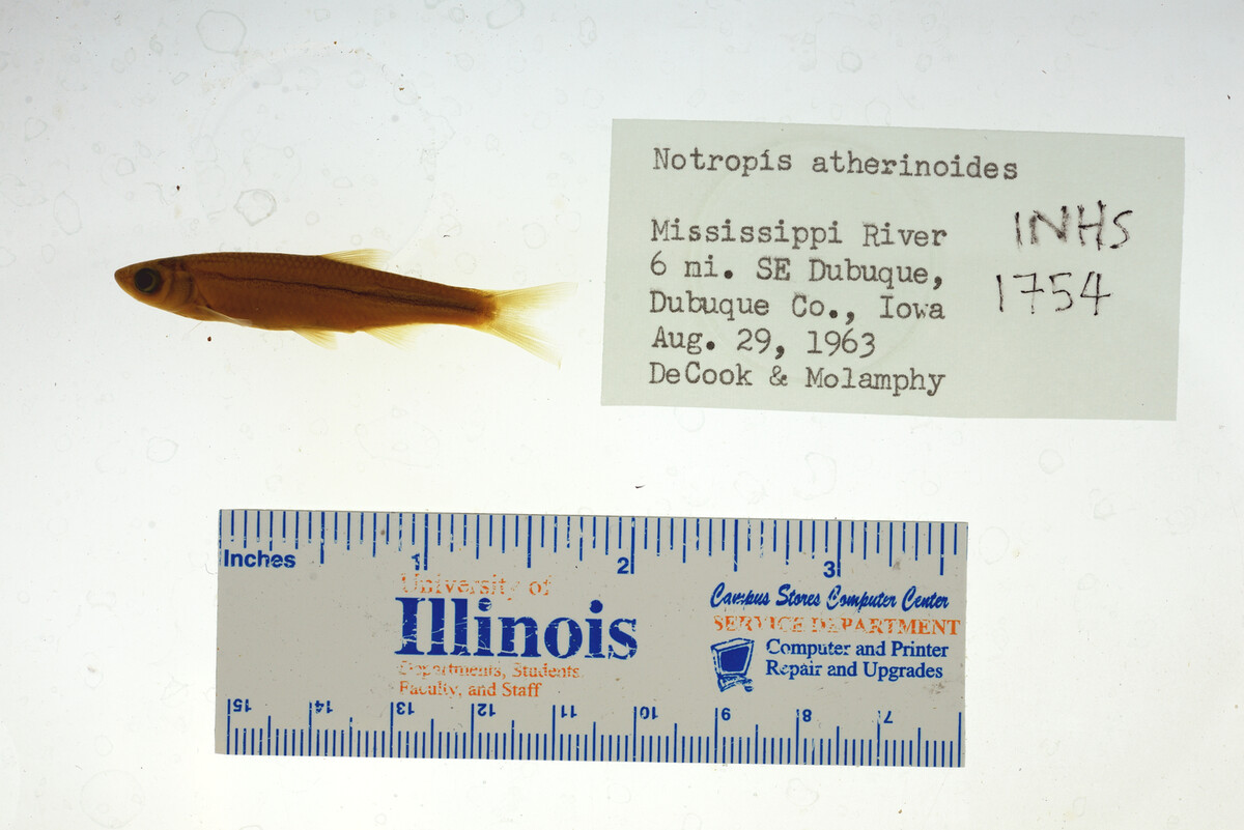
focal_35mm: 60
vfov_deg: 22.6
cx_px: 622
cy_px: 415
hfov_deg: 33.4
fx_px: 2074
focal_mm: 60
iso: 100
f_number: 10
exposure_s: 1/200
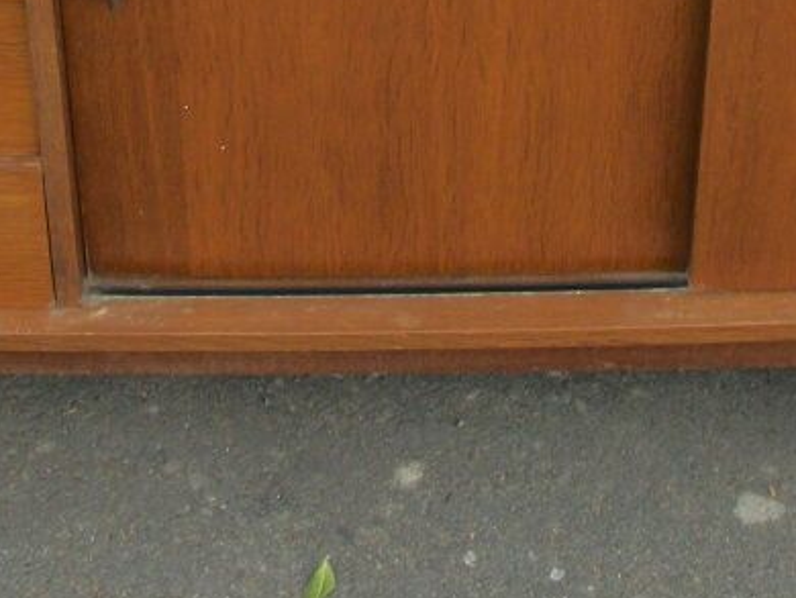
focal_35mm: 105
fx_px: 2416
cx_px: 343
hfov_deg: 18.7
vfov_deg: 13.5
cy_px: -206
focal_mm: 5.7
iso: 80
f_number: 8.8
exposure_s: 1/80
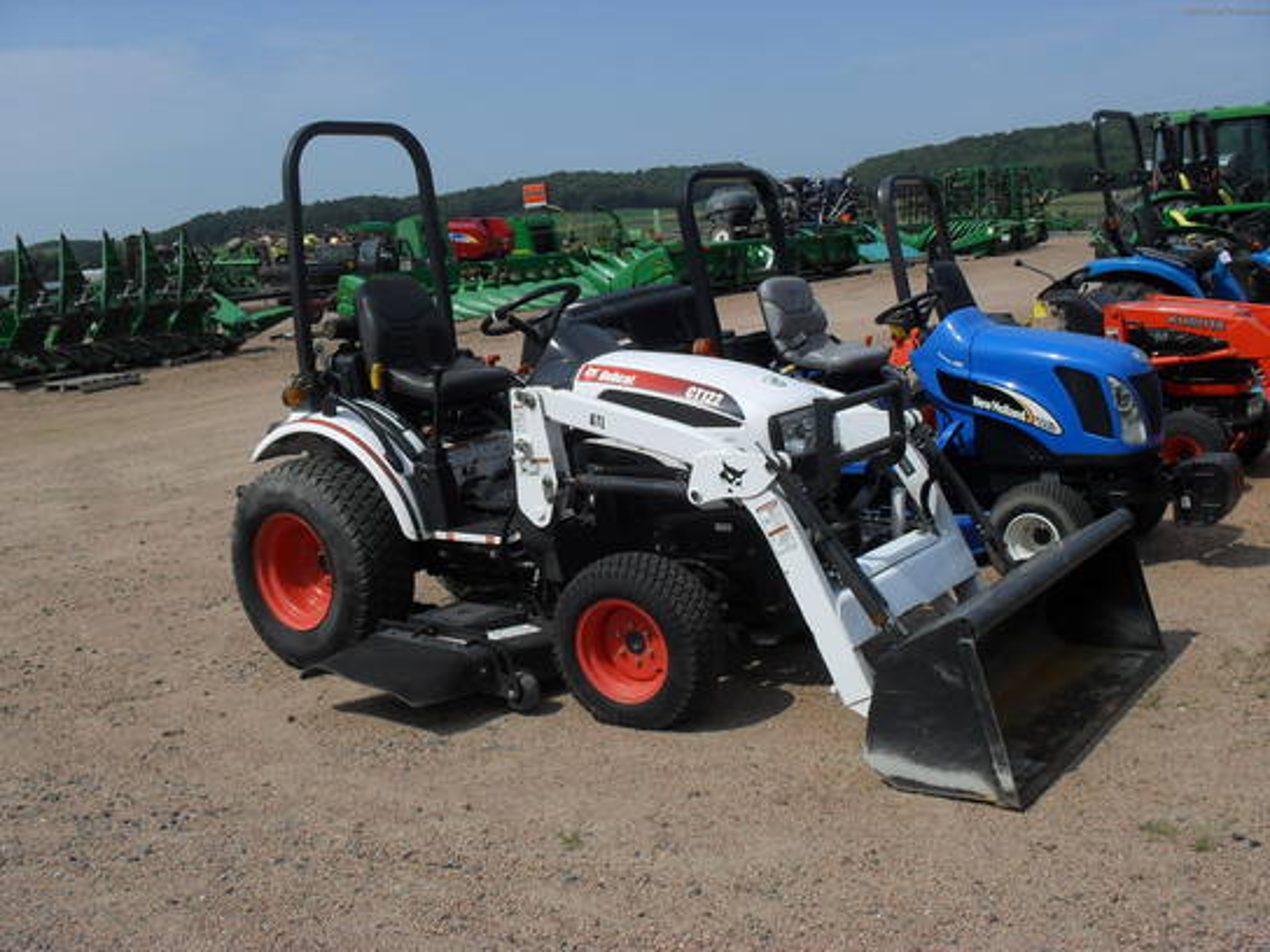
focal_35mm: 35
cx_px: 635
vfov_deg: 40.7
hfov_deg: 52.6
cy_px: 476
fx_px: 1284
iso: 100
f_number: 8.4
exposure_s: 1/350
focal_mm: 6.3
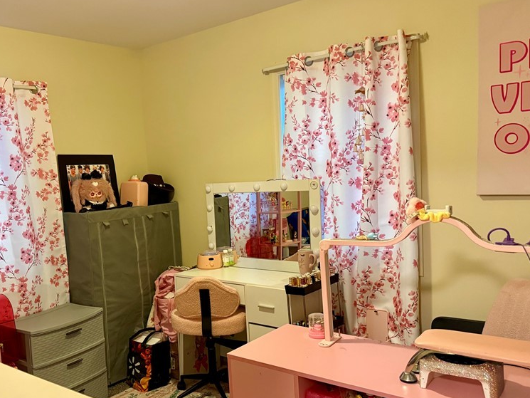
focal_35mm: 33
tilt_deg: -5.0
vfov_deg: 42.9
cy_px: 221
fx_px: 505
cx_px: 185
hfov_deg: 54.4
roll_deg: +3.7
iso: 640
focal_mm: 6.76
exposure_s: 1/60
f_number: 1.78
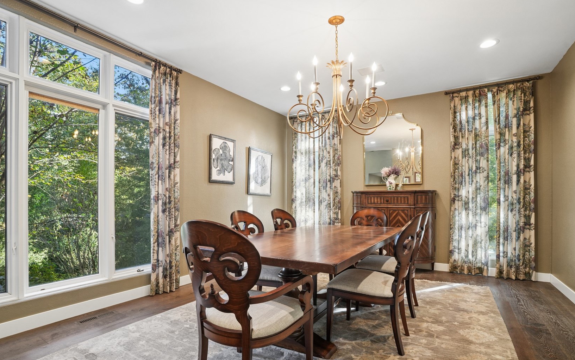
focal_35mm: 18
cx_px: 286
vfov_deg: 64.9
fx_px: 282
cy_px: 195
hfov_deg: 91.1
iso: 1250
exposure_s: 1/15
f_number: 8
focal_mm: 17
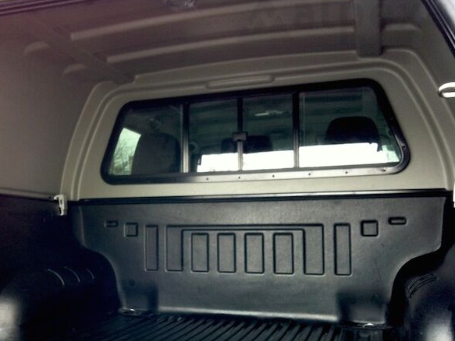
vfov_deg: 30.2
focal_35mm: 48
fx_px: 631
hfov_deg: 39.1
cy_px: 214
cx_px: 147
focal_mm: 3.85
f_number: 2.8
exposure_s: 1/20
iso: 80
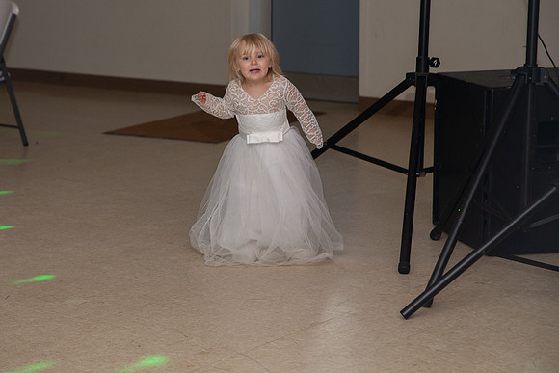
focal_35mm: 95
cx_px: 152
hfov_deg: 21.4
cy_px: 186
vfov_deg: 14.5
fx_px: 1470
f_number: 3.5
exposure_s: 1/125
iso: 800
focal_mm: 65
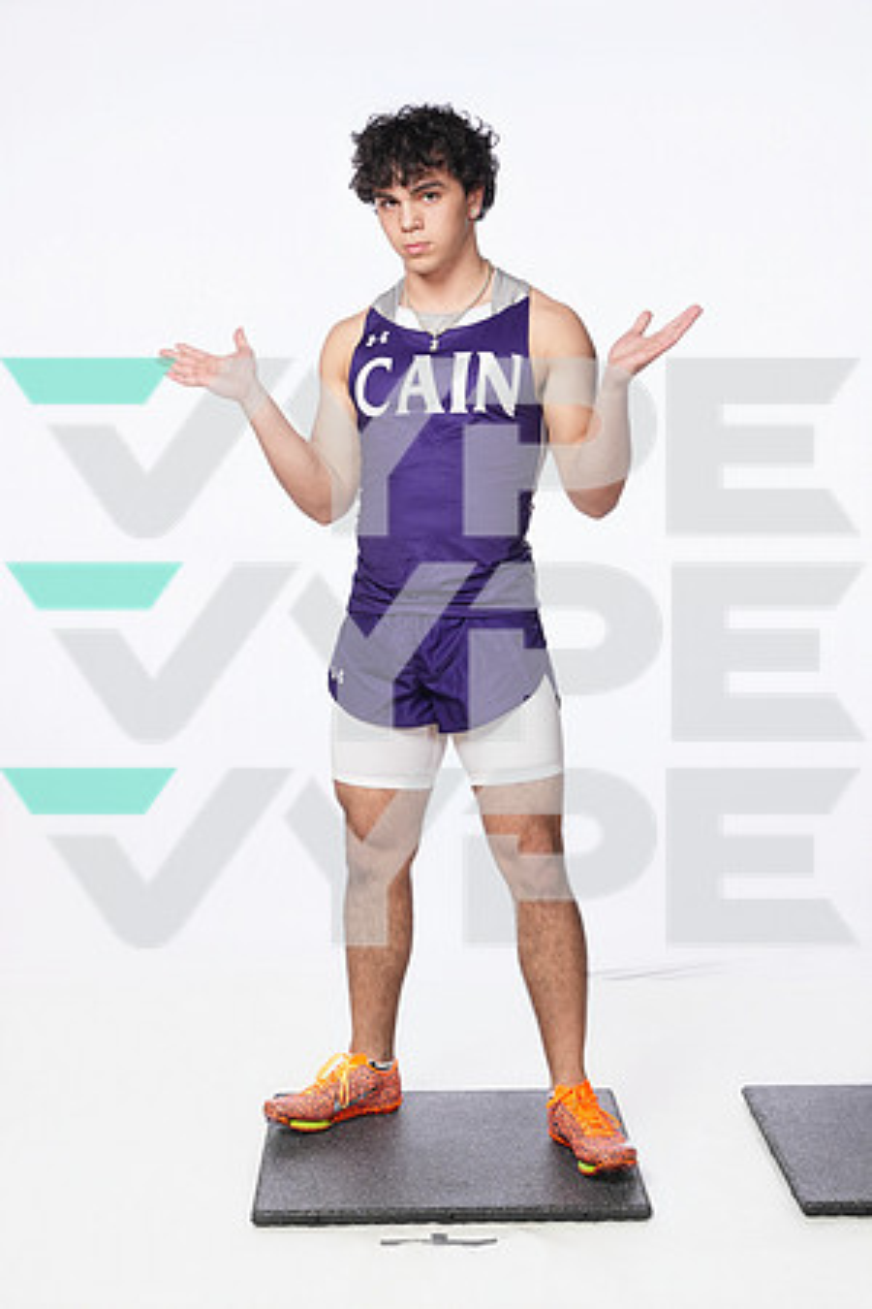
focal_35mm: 56
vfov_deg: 35.6
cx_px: 436
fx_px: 2035
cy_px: 654
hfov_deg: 24.2
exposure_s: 1/200
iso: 800
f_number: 8
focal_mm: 56
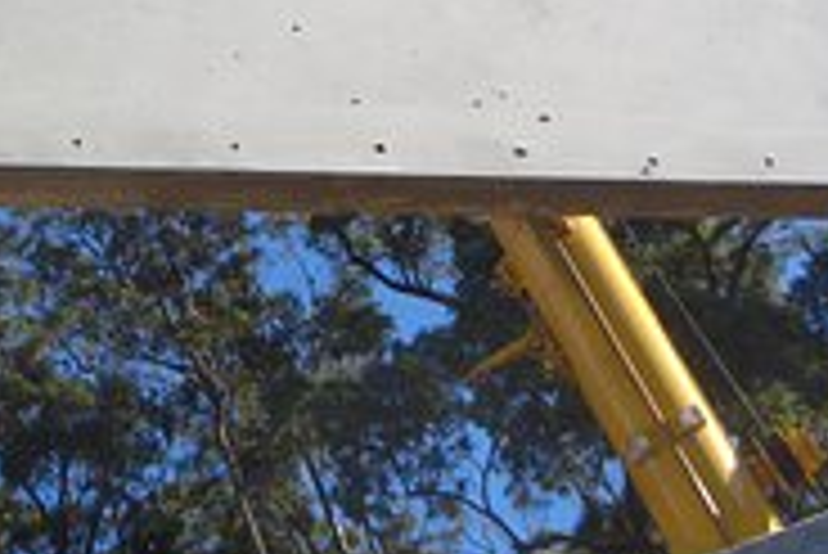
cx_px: 274
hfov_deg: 25.5
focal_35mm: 79
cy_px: 0
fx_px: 1818
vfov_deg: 16.9
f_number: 4.3
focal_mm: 5.8
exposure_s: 1/250
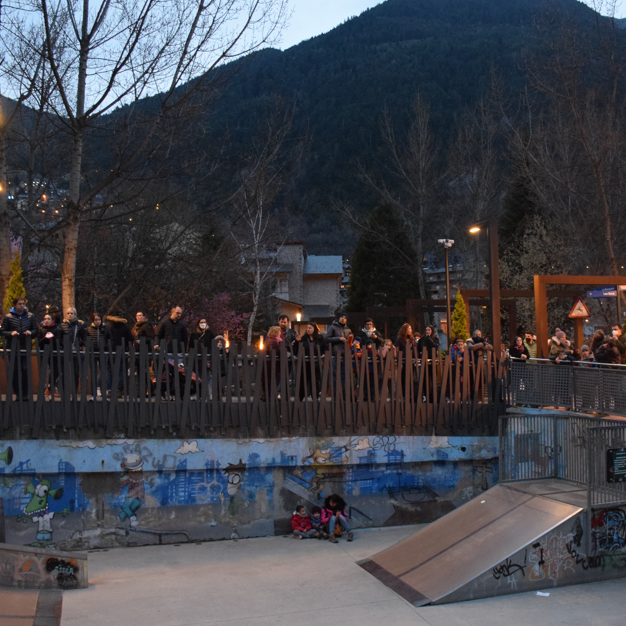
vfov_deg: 47.2
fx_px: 716
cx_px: 361
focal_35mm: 35
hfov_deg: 47.1
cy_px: 310
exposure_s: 1/50
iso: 3200
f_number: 5
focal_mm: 18
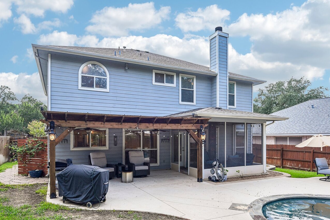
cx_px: 164
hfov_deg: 76.1
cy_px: 90
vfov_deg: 54.8
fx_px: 211
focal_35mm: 23
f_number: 8
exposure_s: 1/160
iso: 400
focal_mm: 18
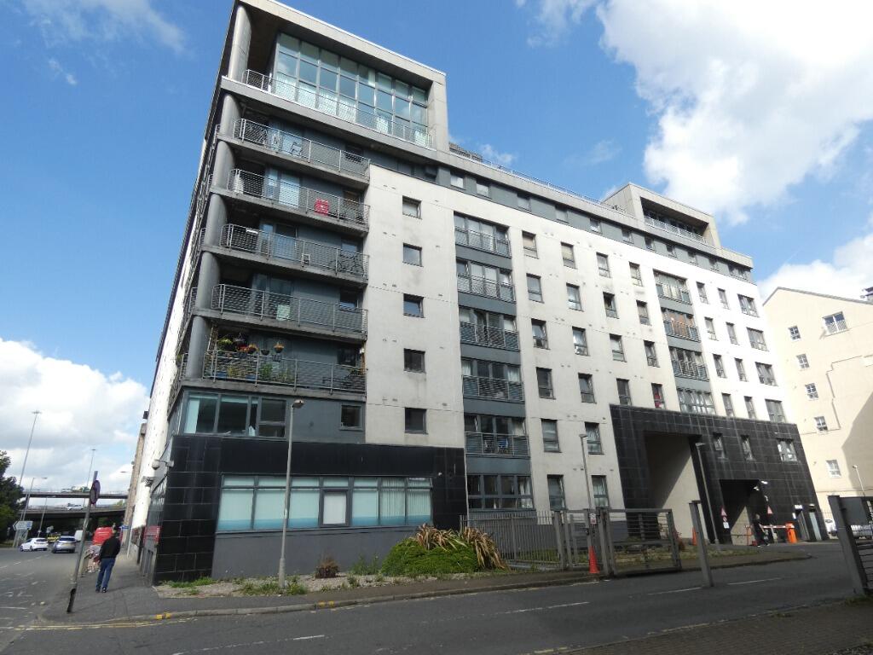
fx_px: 504
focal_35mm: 20
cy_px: 328
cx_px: 436
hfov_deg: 81.7
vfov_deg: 66.0
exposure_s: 1/800
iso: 80
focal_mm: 3.6
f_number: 2.8
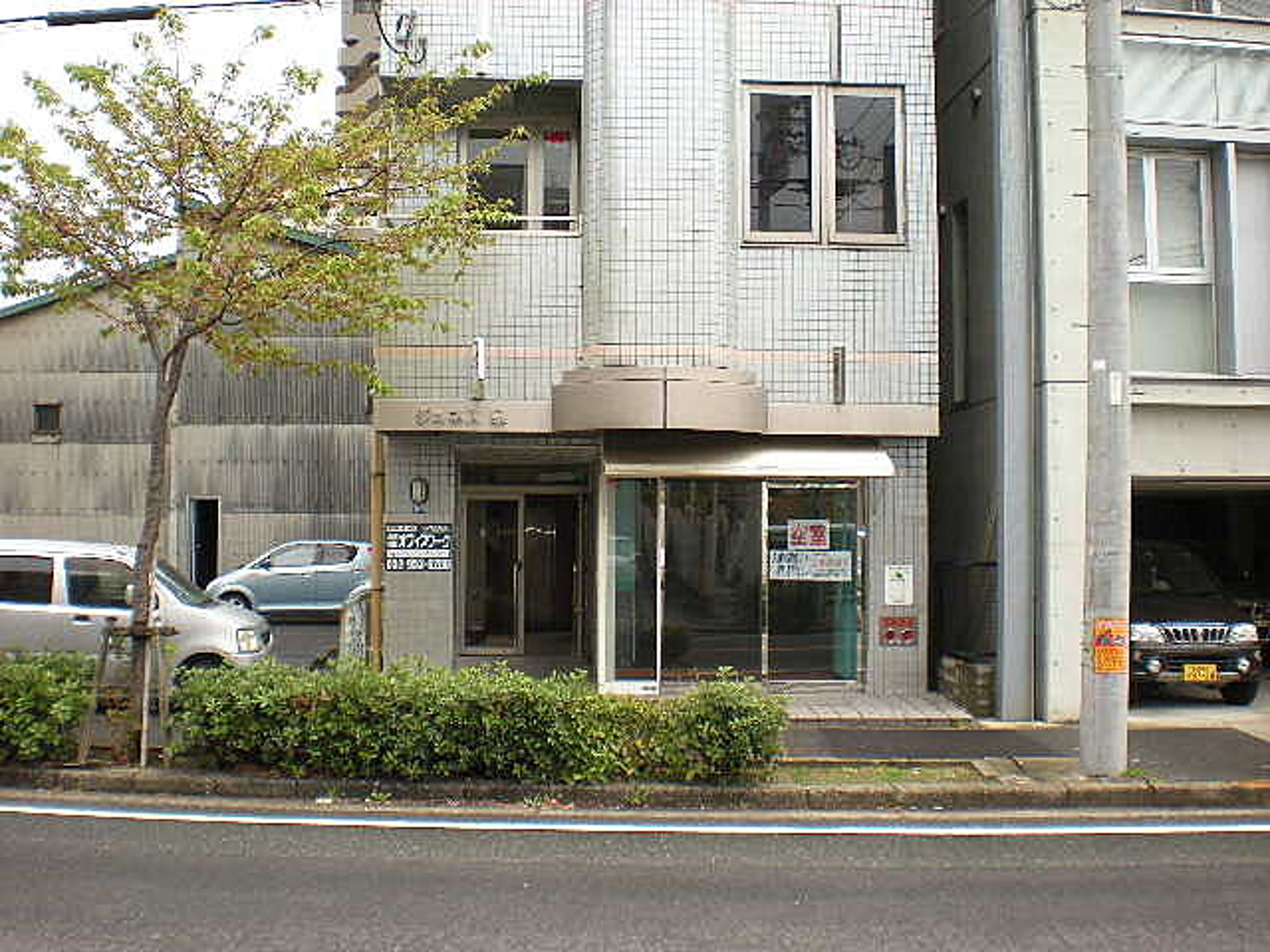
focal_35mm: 38
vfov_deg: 37.7
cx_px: 635
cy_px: 476
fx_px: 1394
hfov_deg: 49.0
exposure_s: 1/210
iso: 89
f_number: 4.6
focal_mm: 6.3
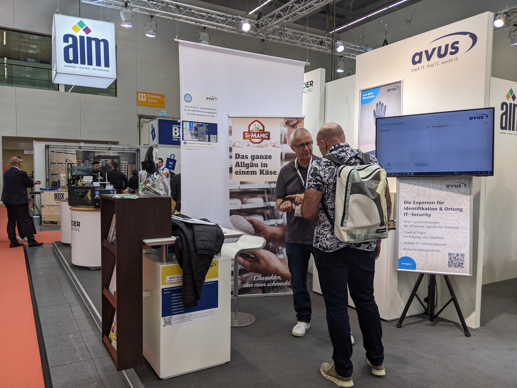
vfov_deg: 51.4
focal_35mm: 27
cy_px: 194
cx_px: 258
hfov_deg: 65.3
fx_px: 403
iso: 43
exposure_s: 1/153
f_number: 1.8
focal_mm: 4.44
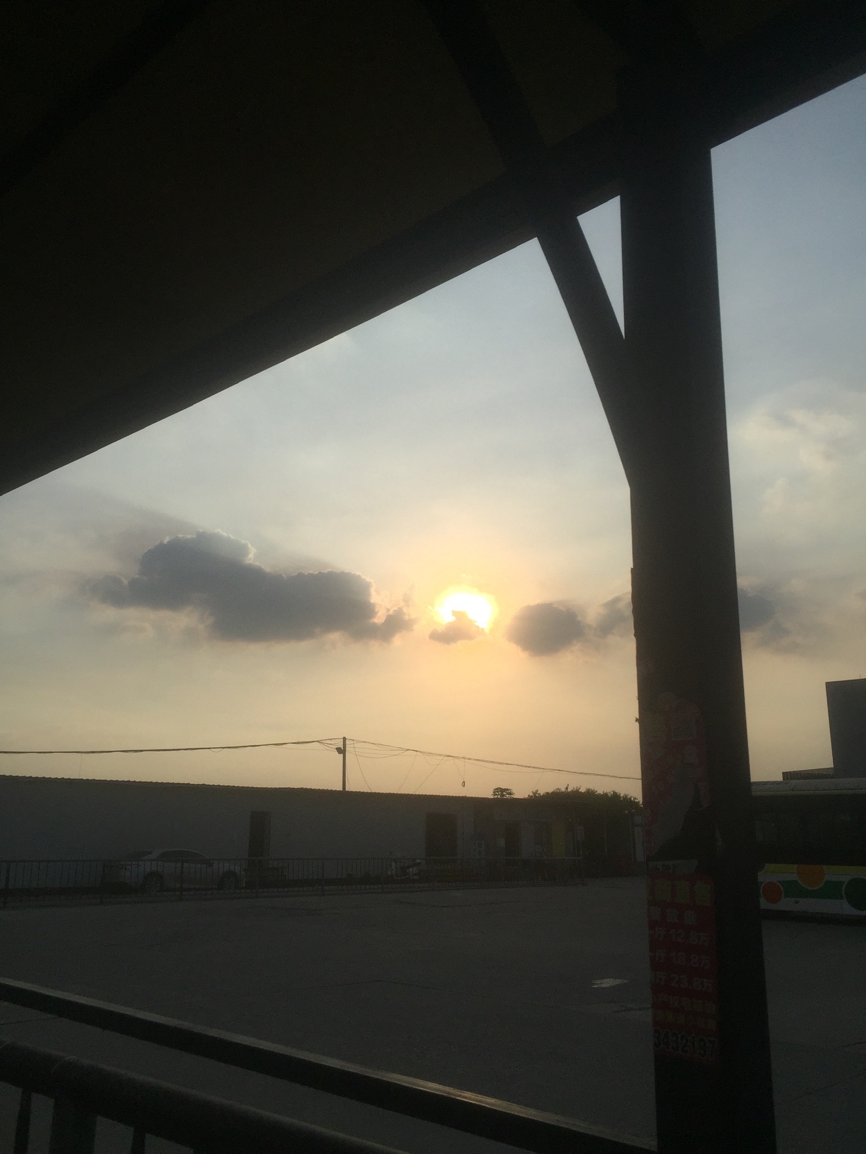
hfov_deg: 48.2
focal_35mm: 29
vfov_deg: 61.7
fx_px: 967
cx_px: 433
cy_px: 577
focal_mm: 4.15
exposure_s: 1/13333
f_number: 2.2
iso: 32
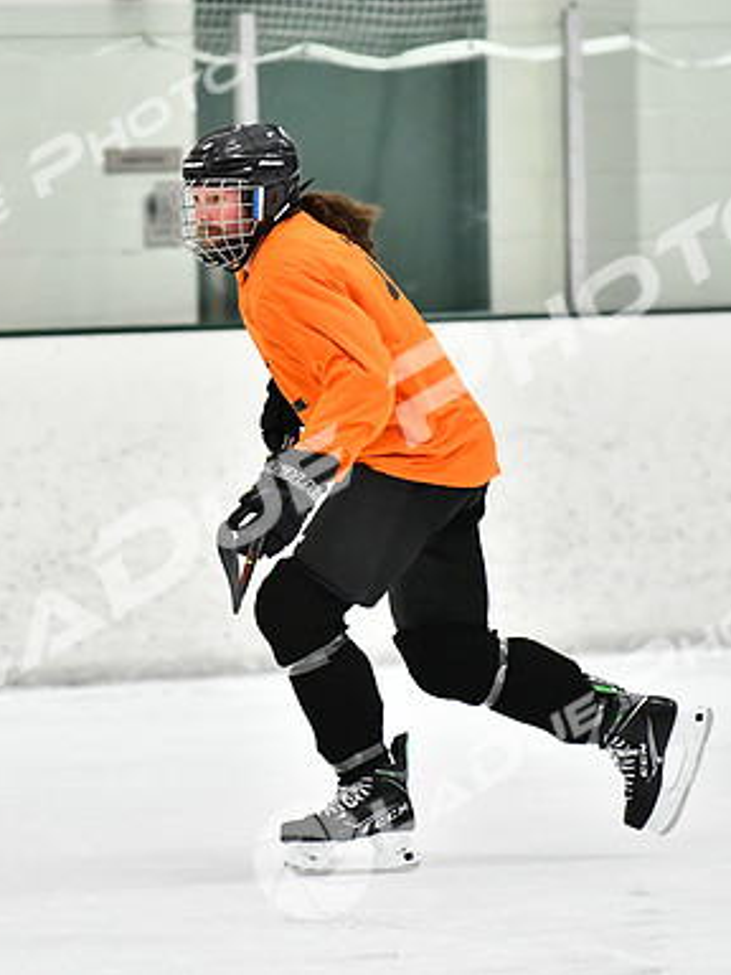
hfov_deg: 3.7
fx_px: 11339
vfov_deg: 4.9
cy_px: 486
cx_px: 249
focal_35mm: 403
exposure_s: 1/1250
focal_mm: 185
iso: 5000
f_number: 2.8
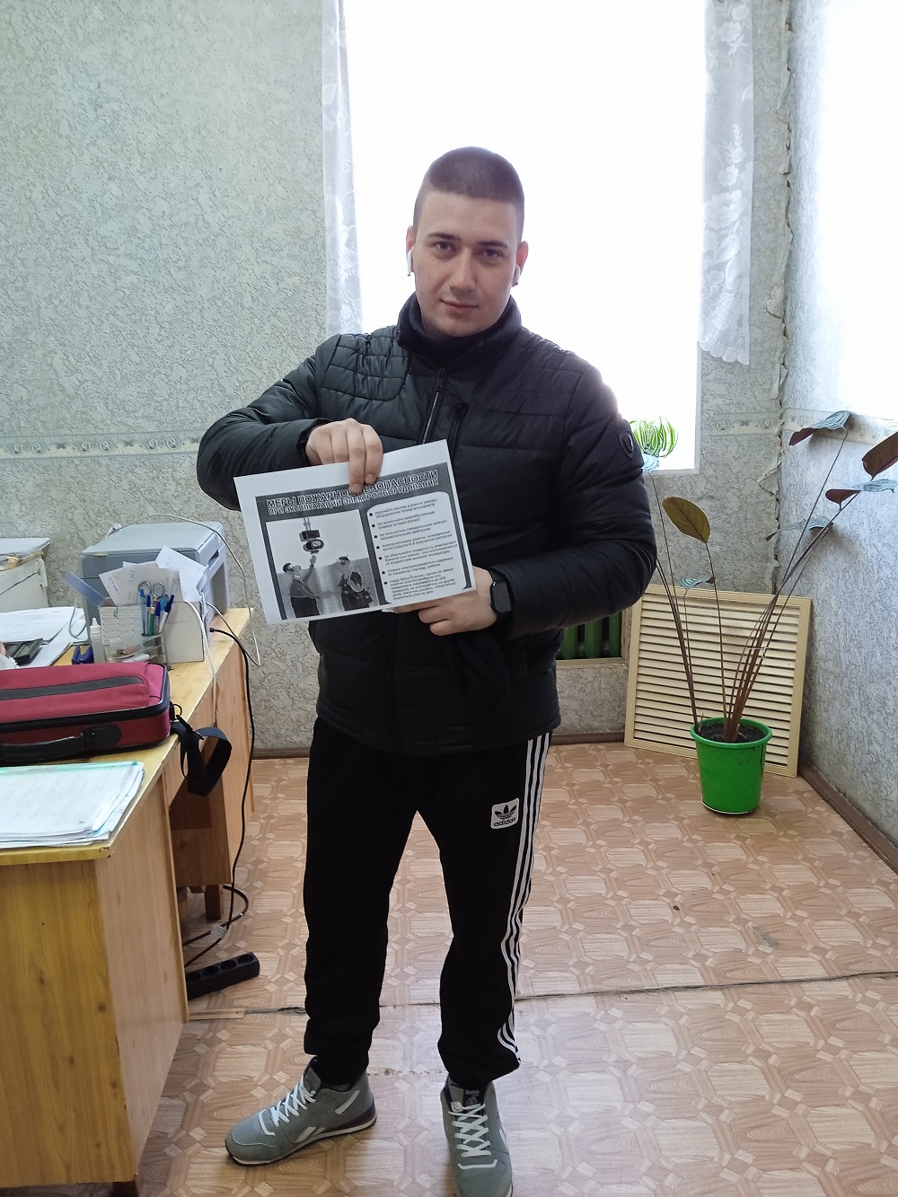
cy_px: 598
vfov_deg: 63.4
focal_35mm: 28
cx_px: 449
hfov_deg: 49.8
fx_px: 968
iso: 594
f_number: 2.2
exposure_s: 1/20
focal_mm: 3.43
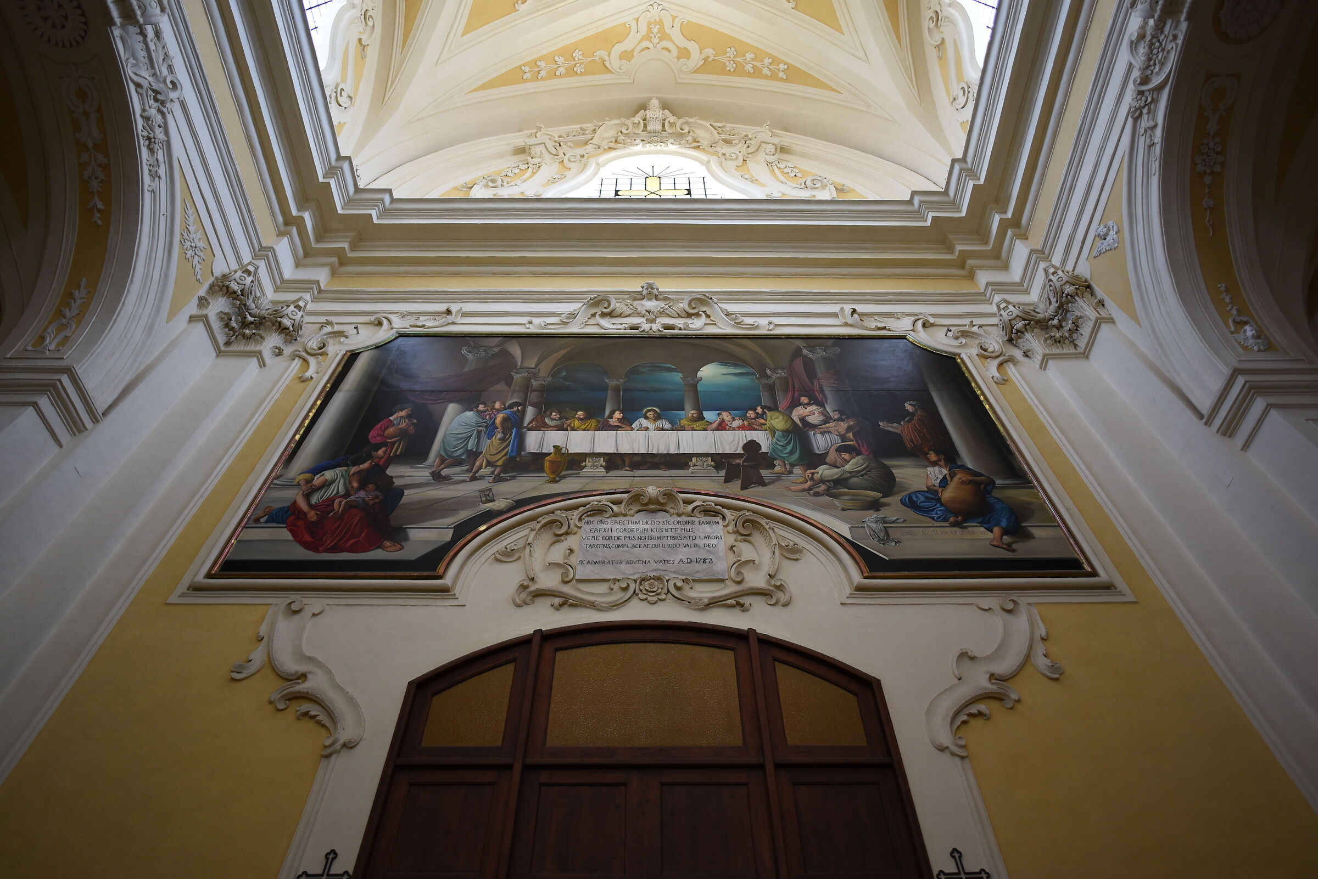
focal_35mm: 20
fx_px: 732
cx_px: 659
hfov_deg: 84.0
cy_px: 440
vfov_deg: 62.0
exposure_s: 1/125
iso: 500
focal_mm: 20
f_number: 1.8
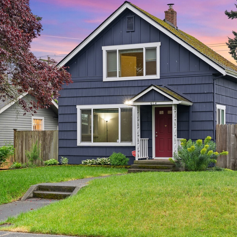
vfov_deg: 24.6
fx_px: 542
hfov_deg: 24.6
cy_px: 104
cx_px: 128
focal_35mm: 70
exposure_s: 1/1.67
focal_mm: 48
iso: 250
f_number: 8
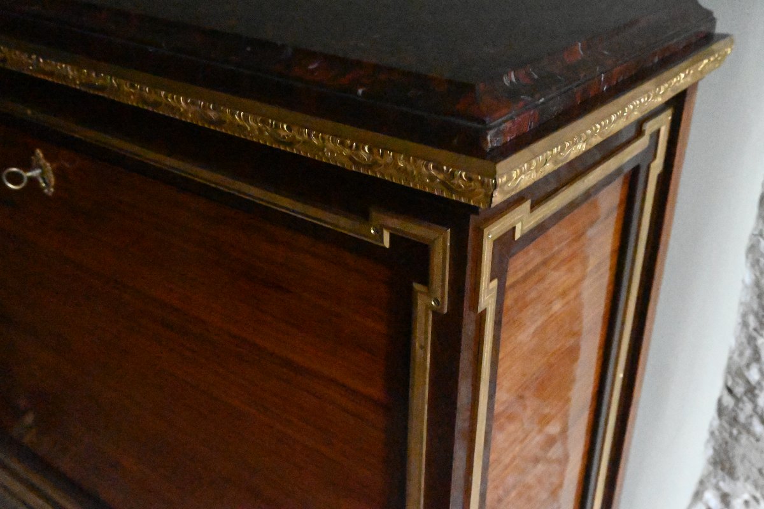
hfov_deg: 50.4
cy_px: 254
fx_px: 812
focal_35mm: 38
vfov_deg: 34.8
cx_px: 382
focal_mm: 25.5
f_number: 6.3
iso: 51200
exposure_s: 1/4000
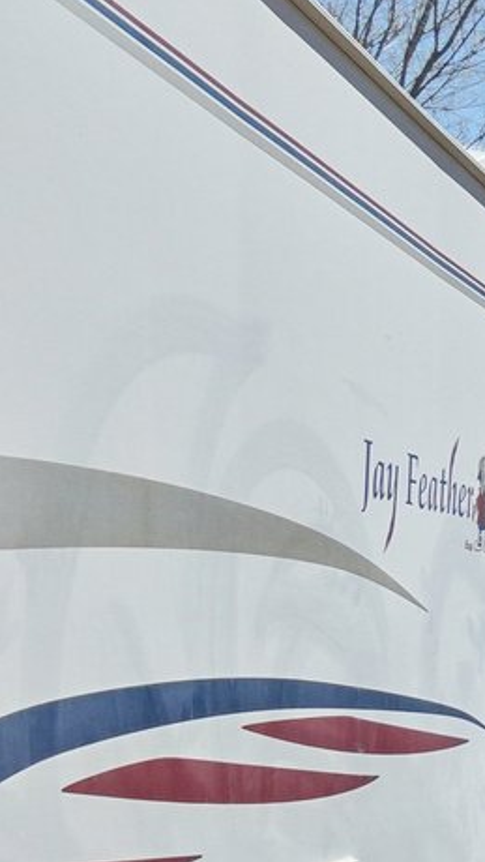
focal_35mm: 70
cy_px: 672
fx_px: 1599
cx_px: 1736
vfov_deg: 29.5
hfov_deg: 9.3
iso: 400
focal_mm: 10
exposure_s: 1/1600
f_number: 8
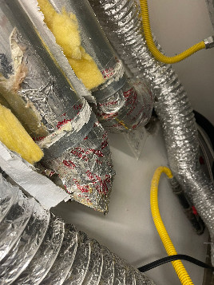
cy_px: 142
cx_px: 107
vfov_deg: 67.3
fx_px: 214
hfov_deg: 53.1
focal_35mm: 26
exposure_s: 1/121
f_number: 1.8
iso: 50
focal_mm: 4.2
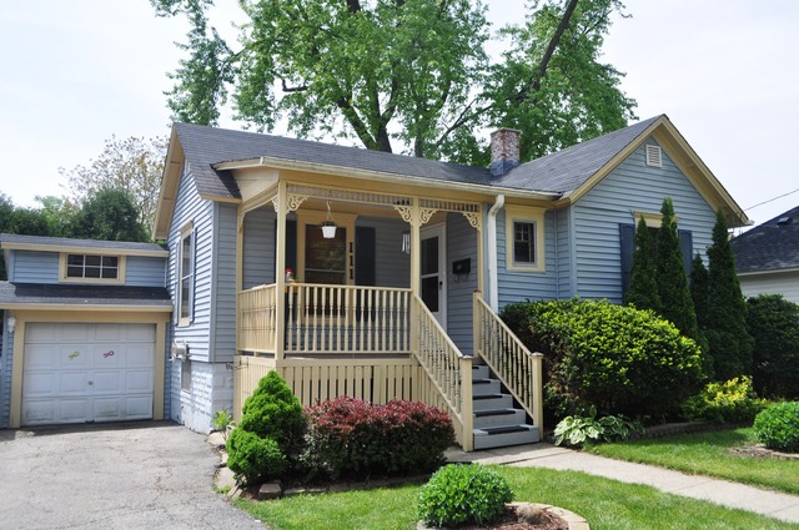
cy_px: 265
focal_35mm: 30
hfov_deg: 62.0
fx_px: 665
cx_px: 400
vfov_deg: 43.5
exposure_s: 1/320
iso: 200
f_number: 9
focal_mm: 20
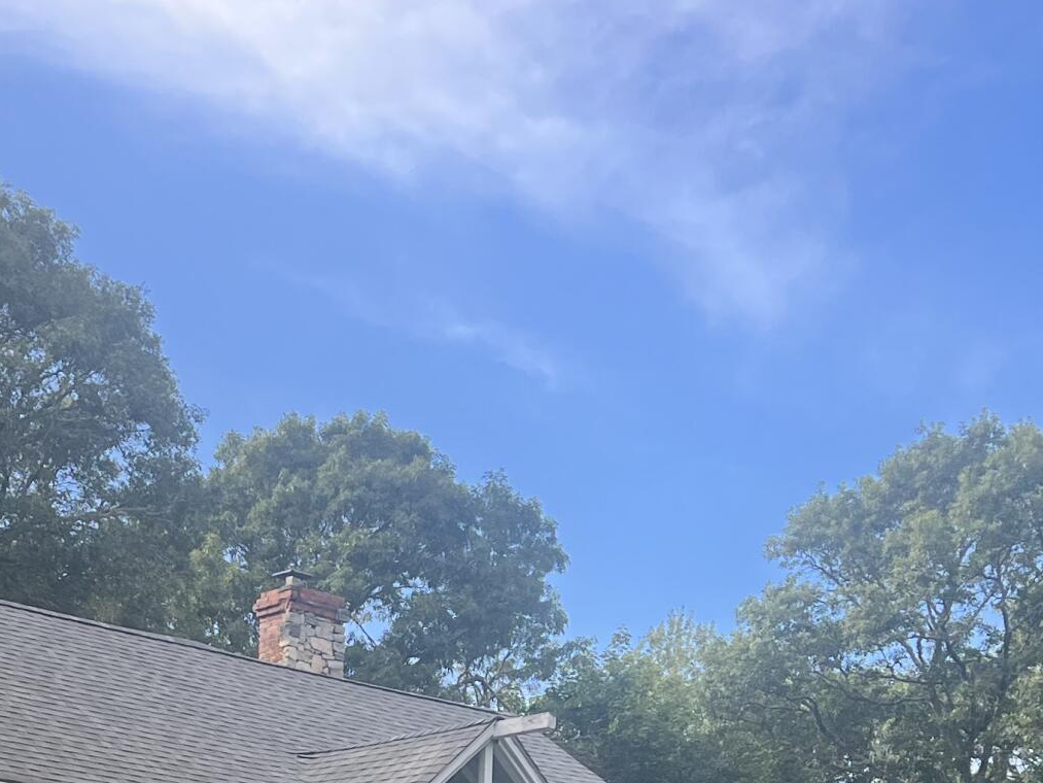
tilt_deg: +5.0
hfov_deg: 25.0
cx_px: 256
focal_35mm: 77
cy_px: 986
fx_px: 2320
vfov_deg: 18.0
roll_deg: -2.4
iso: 50
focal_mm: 5.7
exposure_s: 1/853
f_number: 1.5
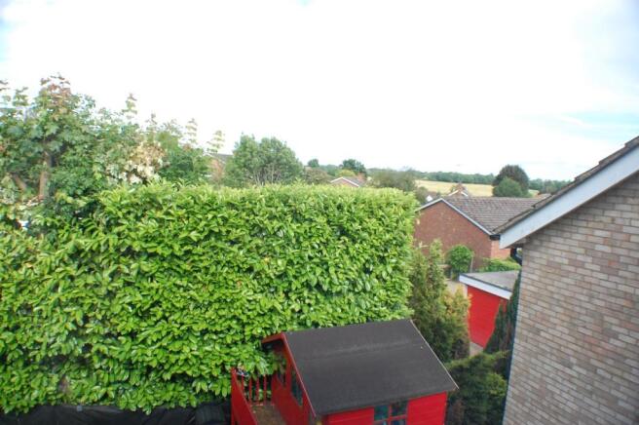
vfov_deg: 39.9
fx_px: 585
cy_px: 212
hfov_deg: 57.3
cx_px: 320
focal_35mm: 33
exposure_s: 1/1000
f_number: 5
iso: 800
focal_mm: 22
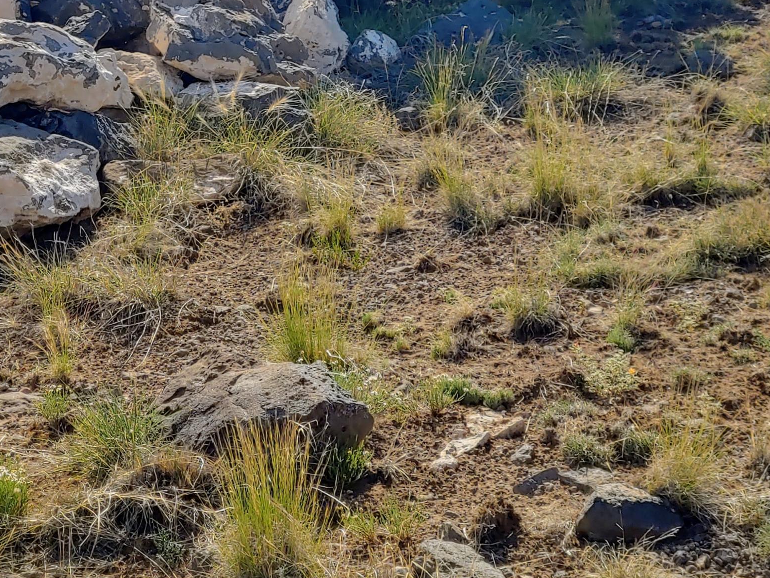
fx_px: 2157
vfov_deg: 15.1
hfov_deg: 20.2
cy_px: 83
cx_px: 339
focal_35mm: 97
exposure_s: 1/346
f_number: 2.4
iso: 50
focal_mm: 5.88
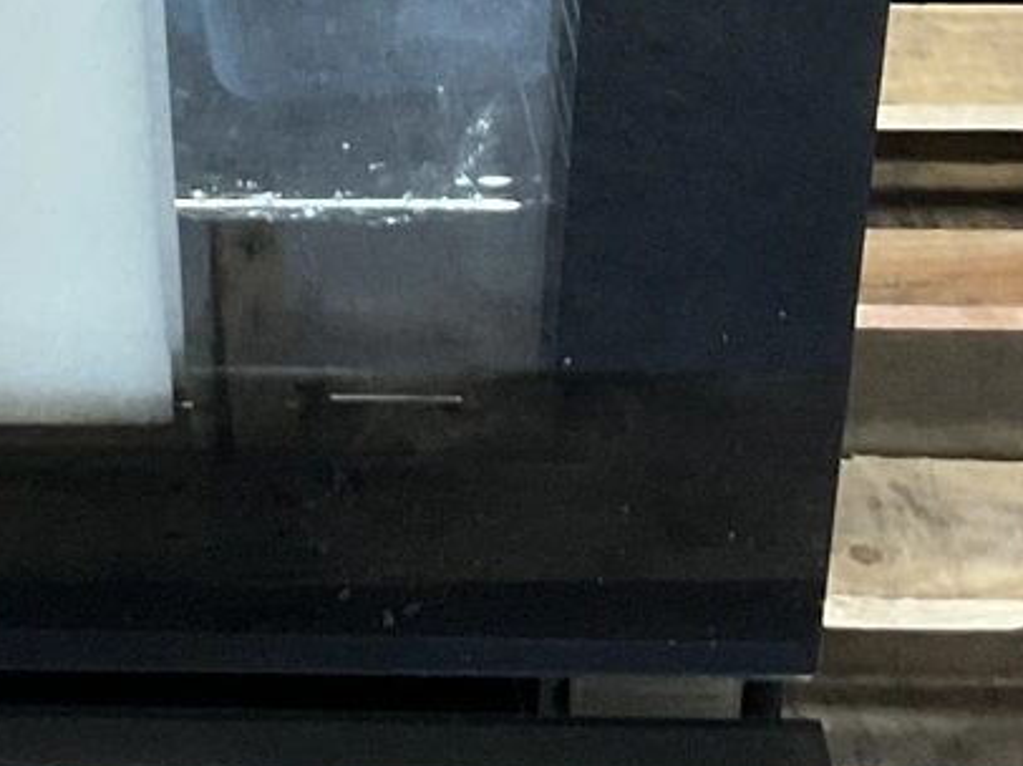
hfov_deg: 13.6
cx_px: -60
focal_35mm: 143
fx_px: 4224
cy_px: -456
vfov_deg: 10.0
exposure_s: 1/40
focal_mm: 3
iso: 250
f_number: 1.8
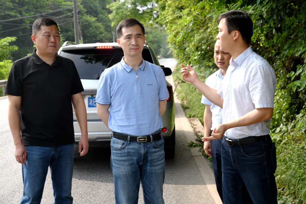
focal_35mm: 70
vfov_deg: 19.4
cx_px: 153
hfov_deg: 28.9
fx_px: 595
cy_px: 102
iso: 250
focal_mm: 70
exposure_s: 1/250
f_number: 8
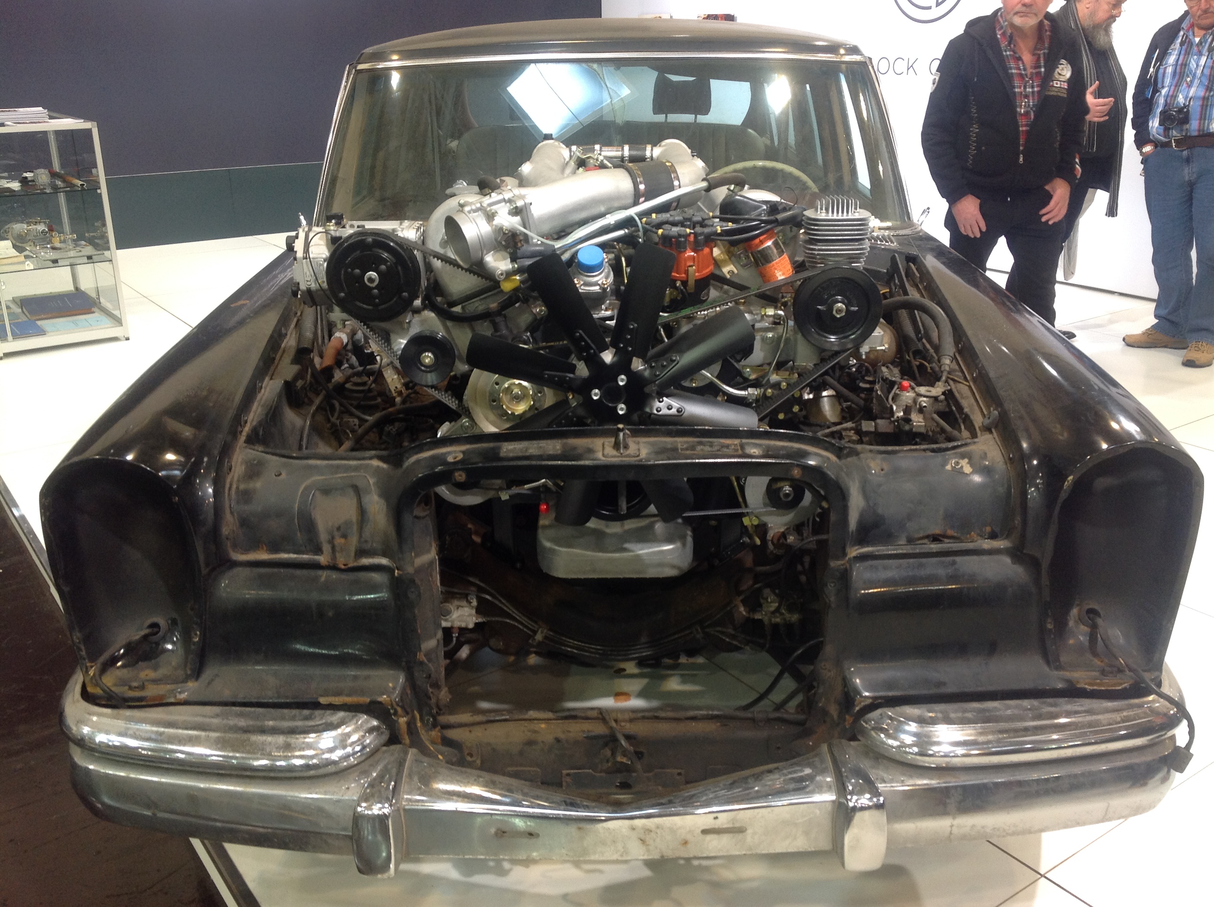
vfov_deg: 40.6
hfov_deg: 52.7
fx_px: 1226
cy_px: 454
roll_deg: -1.2
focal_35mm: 35
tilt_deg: -19.0
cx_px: 607
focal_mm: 4.28
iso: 64
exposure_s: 1/40
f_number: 2.4
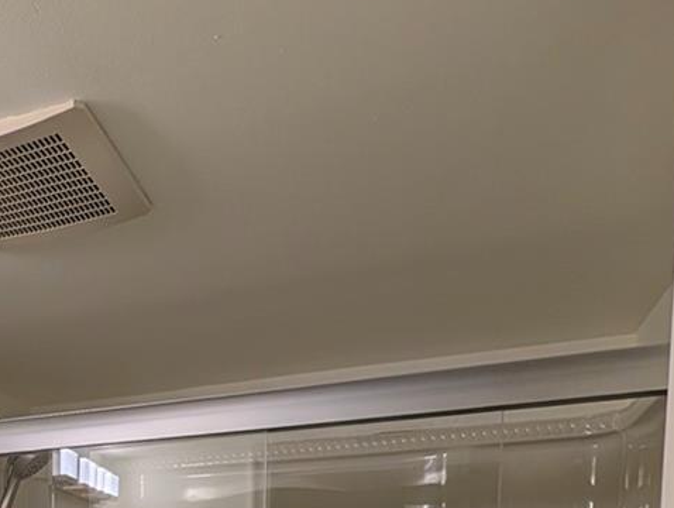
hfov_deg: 40.6
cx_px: -8
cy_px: 689
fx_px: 780
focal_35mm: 40
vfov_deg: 28.4
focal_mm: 2.02
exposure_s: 1/164
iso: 44
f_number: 1.7
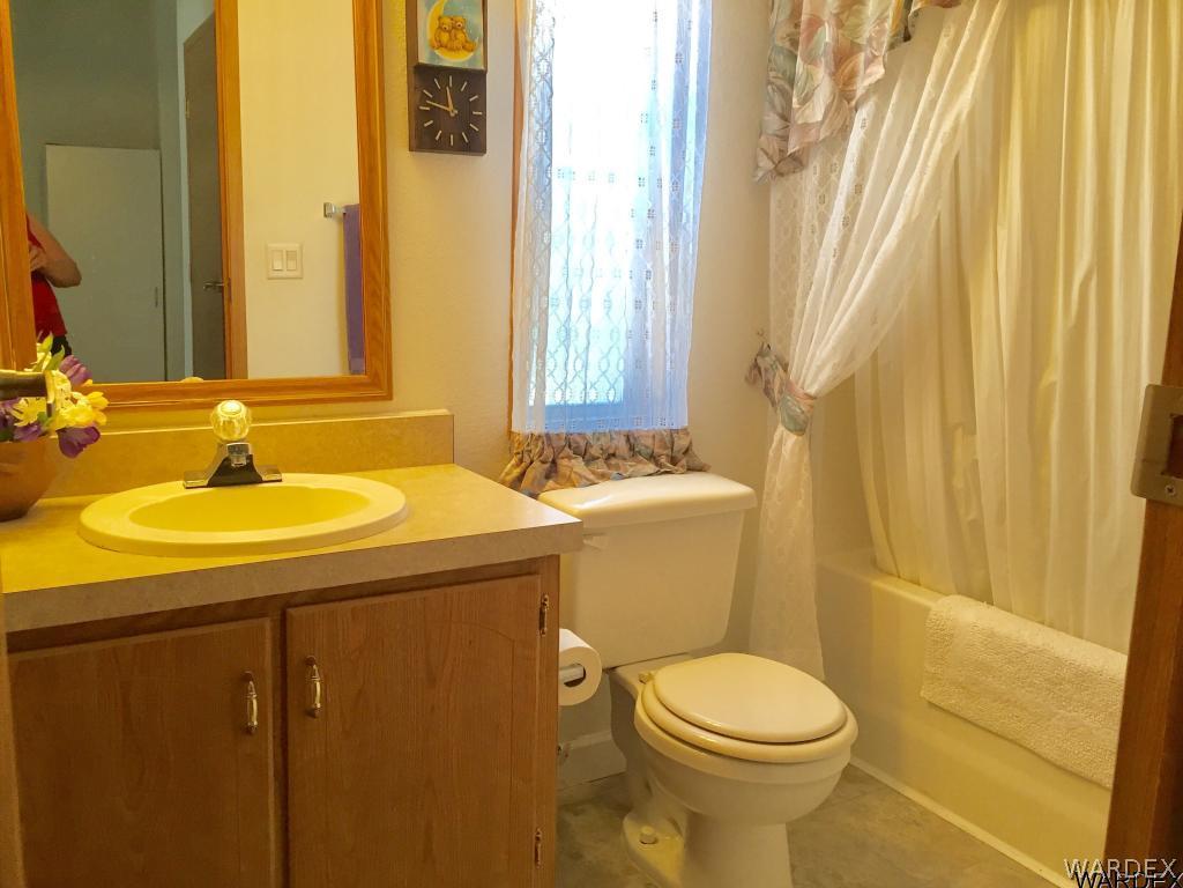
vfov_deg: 48.2
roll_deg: -1.4
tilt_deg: -9.8
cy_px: 444
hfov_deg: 61.7
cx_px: 592
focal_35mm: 29
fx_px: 991
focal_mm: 4.15
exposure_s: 1/30
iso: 32
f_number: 2.2
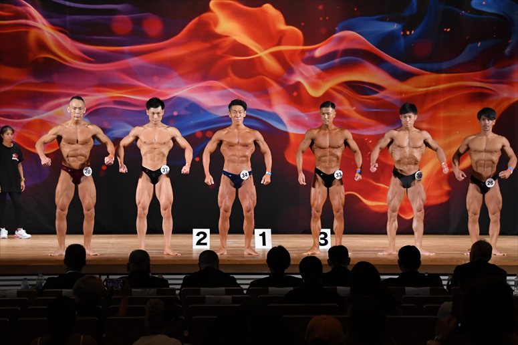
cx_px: 259
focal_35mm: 108
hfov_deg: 18.9
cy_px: 172
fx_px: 1553
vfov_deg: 12.7
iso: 3200
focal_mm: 72
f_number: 5.6
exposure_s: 1/400
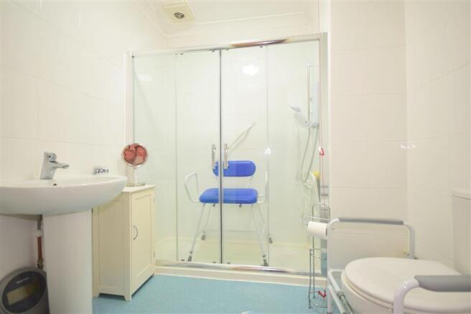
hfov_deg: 100.4
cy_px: 157
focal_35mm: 15
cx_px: 236
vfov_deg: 77.3
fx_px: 196
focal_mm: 10
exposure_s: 1/2
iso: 200
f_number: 5
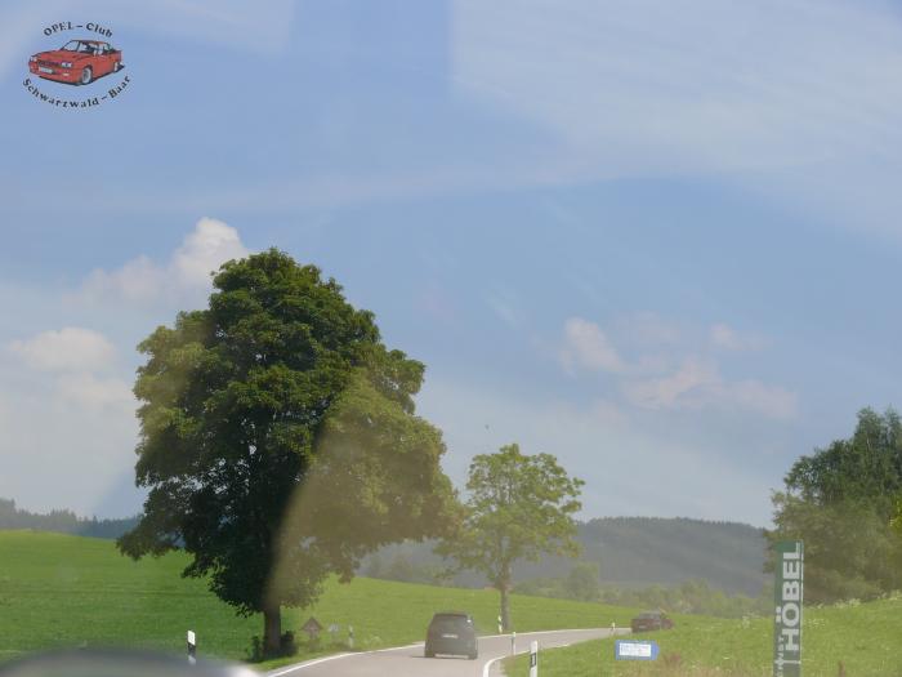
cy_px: 338
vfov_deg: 14.4
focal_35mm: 103
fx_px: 2684
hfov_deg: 19.1
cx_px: 451
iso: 100
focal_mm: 21.9
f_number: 6.3
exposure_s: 1/400
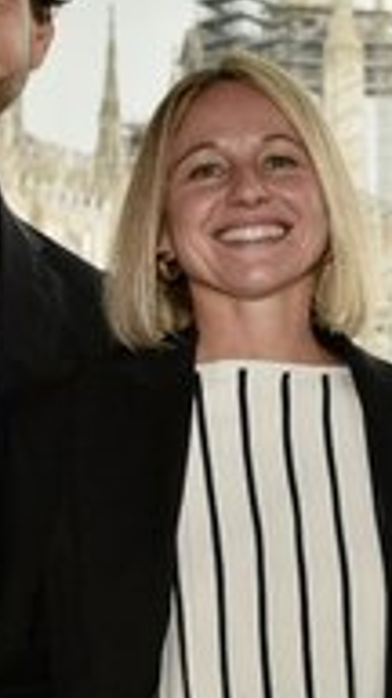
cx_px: 309
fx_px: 1682
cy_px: 360
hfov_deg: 13.2
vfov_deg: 23.4
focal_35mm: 91
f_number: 4
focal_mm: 24
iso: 400
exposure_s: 1/125
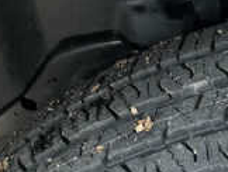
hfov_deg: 26.3
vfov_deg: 20.2
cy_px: 196
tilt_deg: -52.9
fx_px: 455
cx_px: 239
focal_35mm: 69
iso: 25
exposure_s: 1/243
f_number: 1.8
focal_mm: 3
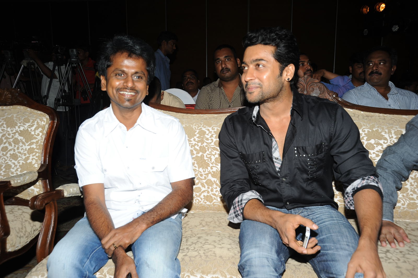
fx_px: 395
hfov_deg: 55.8
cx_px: 209
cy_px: 139
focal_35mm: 34
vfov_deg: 38.8
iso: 200
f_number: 9
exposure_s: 1/125
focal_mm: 34
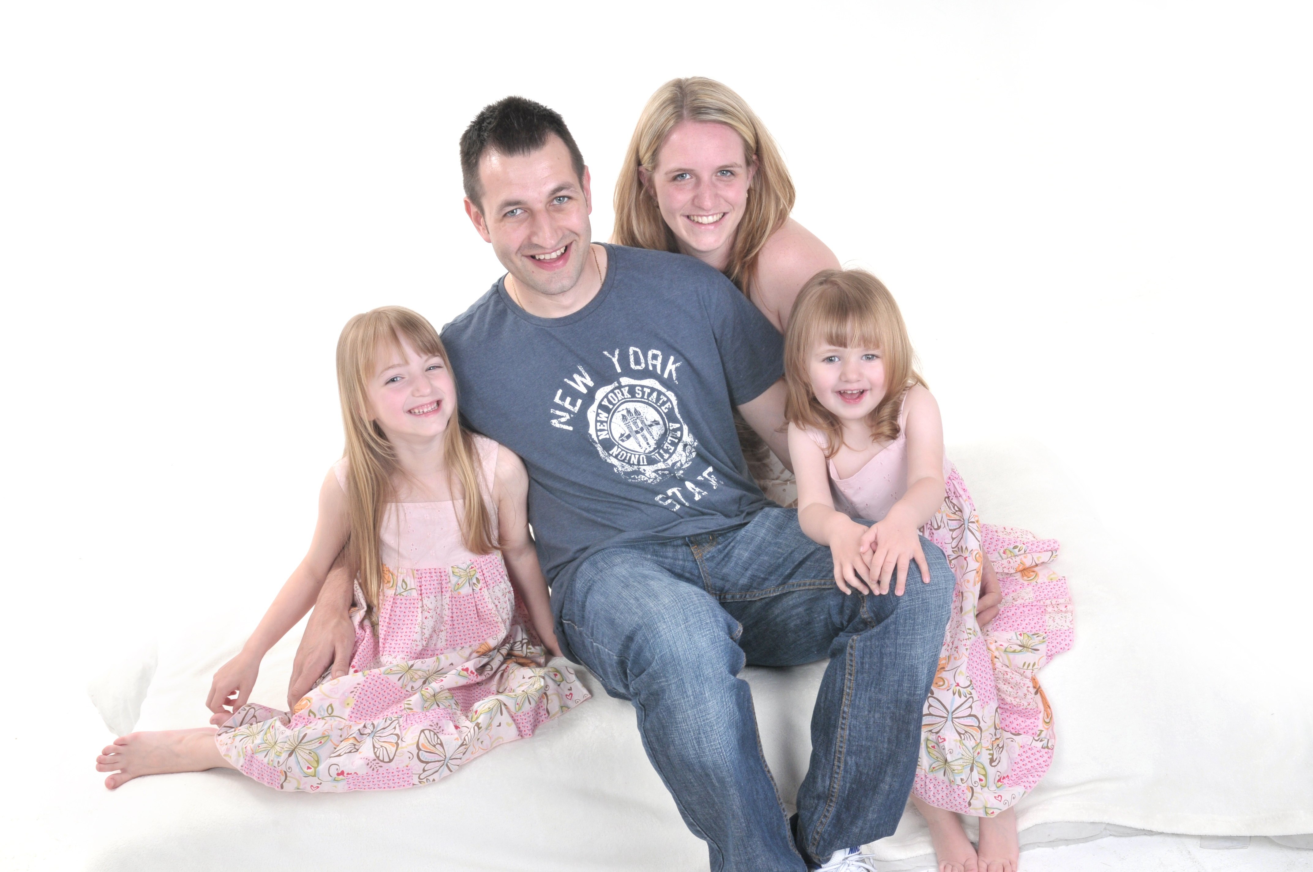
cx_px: 656
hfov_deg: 49.6
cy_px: 436
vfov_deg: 34.1
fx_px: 1421
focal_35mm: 39
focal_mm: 26
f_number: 14
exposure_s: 1/200
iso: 250
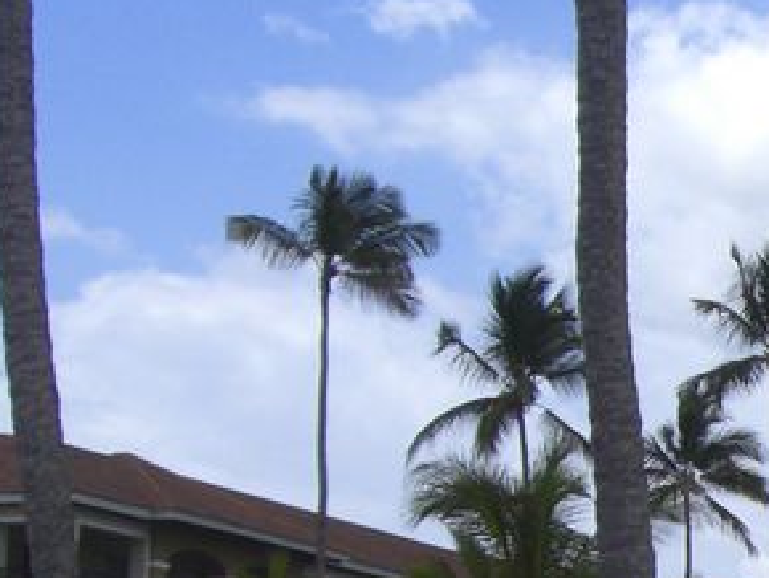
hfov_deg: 13.3
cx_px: 1347
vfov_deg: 11.0
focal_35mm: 134
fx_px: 2979
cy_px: 610
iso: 64
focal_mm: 6.2
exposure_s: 1/160
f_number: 8
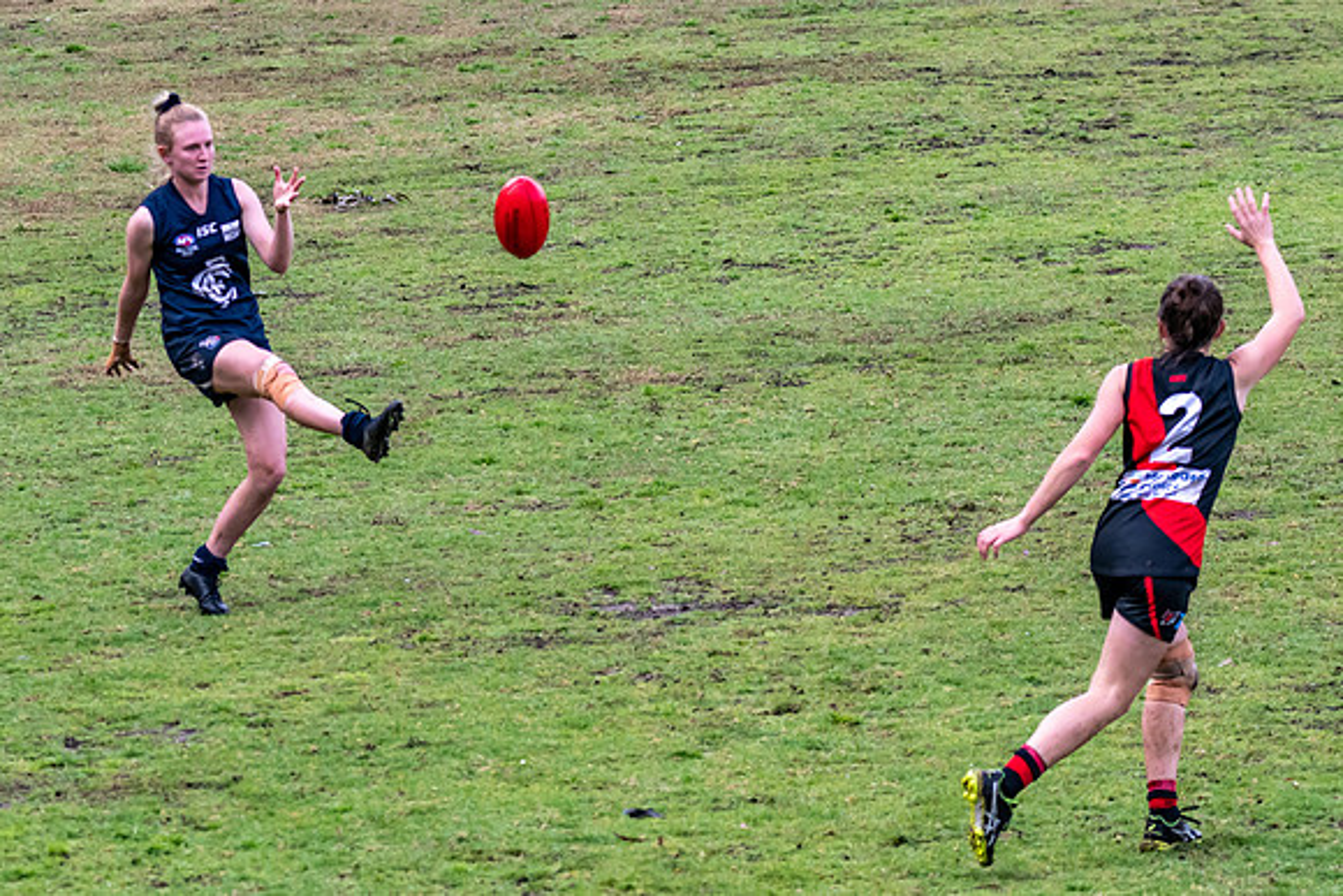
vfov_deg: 4.8
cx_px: 479
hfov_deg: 7.1
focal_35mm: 289
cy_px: 388
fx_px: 10799
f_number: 7.1
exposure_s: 1/1600
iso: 1250
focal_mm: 150
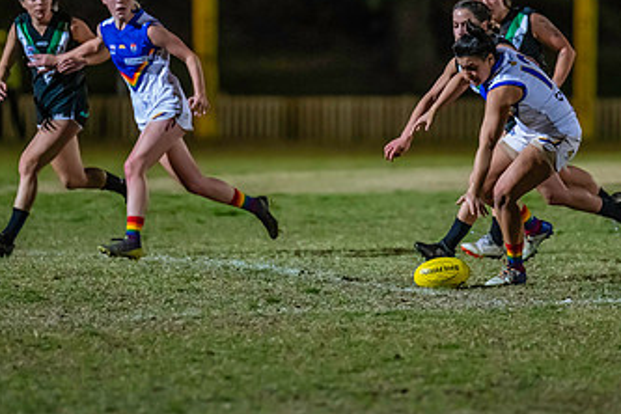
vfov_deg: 2.6
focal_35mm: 533
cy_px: 146
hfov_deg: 3.9
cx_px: 375
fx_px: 9194
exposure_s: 1/1000
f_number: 2.8
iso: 10000
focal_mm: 300
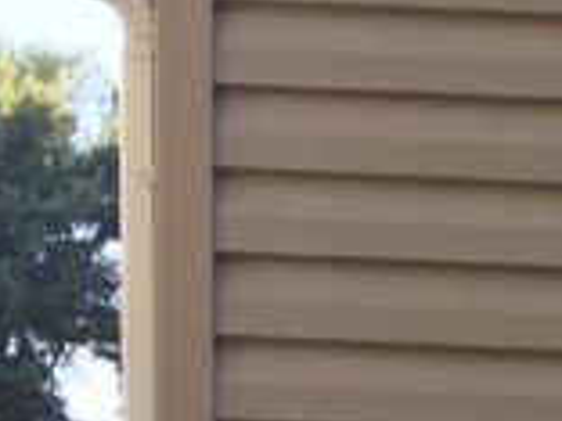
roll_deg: -2.1
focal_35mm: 190
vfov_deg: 7.2
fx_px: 3085
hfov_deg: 9.6
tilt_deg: -5.2
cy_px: 1115
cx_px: 1167
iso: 32
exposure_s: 1/120
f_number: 2.2
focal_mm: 4.15
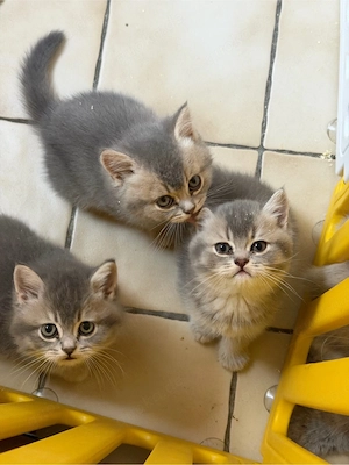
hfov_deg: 30.3
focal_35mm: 48
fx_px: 645
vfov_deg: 39.7
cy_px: 232
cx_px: 174
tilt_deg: -76.7
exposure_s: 1/40
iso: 320
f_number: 1.78
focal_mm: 6.76
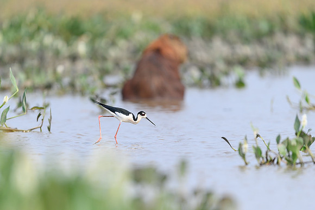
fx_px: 5328
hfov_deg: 3.4
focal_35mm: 609
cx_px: 139
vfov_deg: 2.3
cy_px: 125
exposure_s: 1/3200
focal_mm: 500
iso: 500
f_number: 4
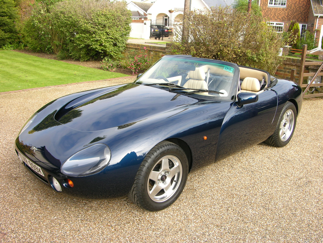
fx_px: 327
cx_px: 162
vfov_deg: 40.7
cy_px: 122
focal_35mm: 35
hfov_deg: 52.6
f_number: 4
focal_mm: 8.9
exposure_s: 1/97.2
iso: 50
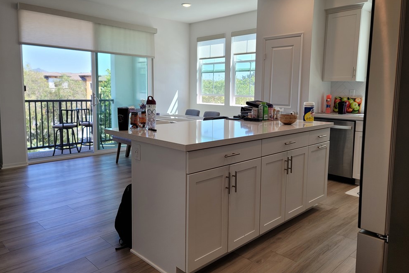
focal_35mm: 27
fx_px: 307
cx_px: 211
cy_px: 124
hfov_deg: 67.4
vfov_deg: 47.9
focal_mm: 7
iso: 25
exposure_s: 1/120
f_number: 1.8
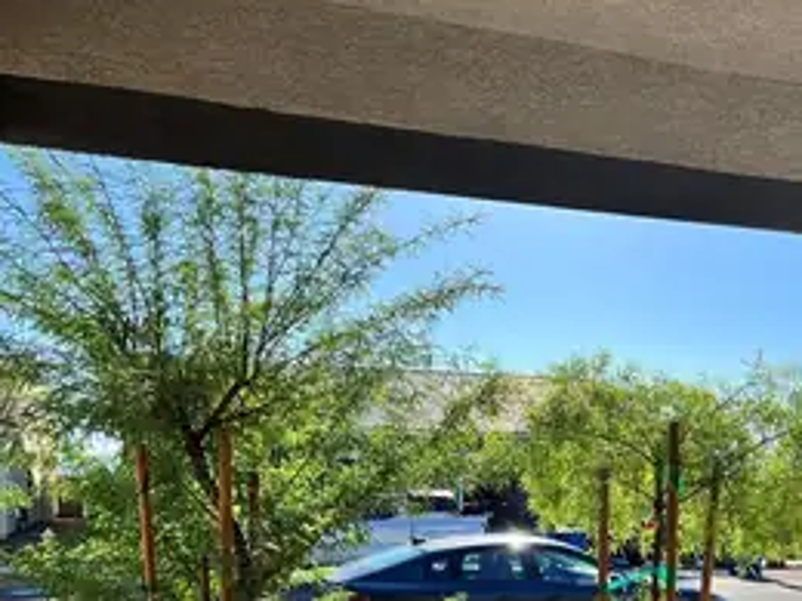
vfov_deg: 34.2
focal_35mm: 40
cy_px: 530
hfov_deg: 46.7
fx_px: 927
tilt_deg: -2.5
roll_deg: -0.9
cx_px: 438
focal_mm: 5.7
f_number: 1.5
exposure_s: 1/2252
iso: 50
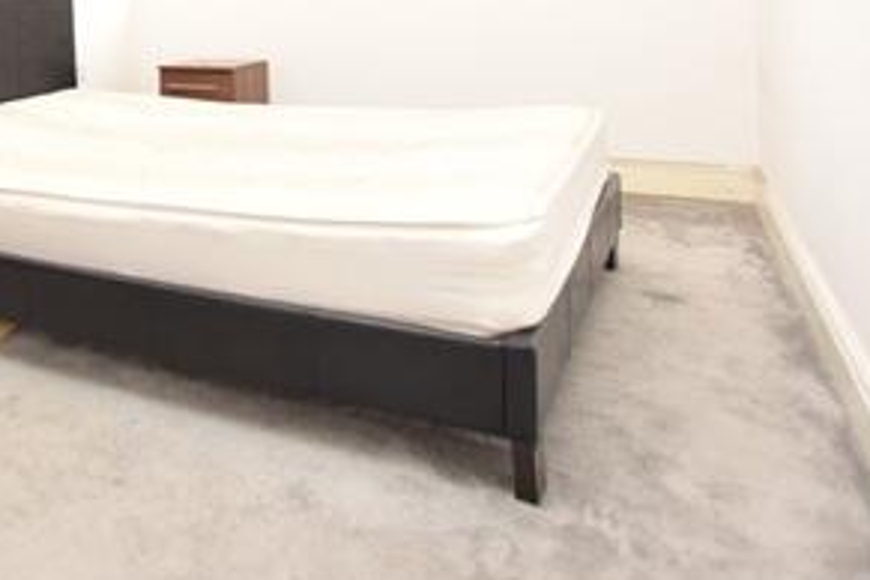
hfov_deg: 50.9
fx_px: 797
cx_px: 93
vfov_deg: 36.3
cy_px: 12
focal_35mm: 33
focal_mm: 10
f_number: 4.5
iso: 800
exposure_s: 1/80
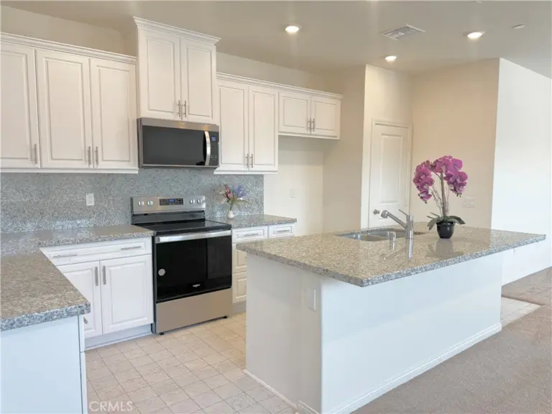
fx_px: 383
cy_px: 207
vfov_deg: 56.8
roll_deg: -0.6
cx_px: 276
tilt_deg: -6.1
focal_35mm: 24
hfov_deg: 71.6
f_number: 1.78
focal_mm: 6.76
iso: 125
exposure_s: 1/120
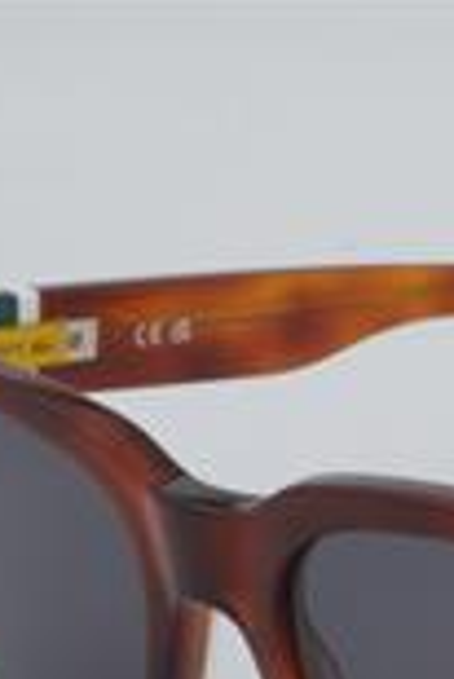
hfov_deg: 7.7
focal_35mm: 175
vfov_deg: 11.7
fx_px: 3308
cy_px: 578
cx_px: 674
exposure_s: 1/3
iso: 100
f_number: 32
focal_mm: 45
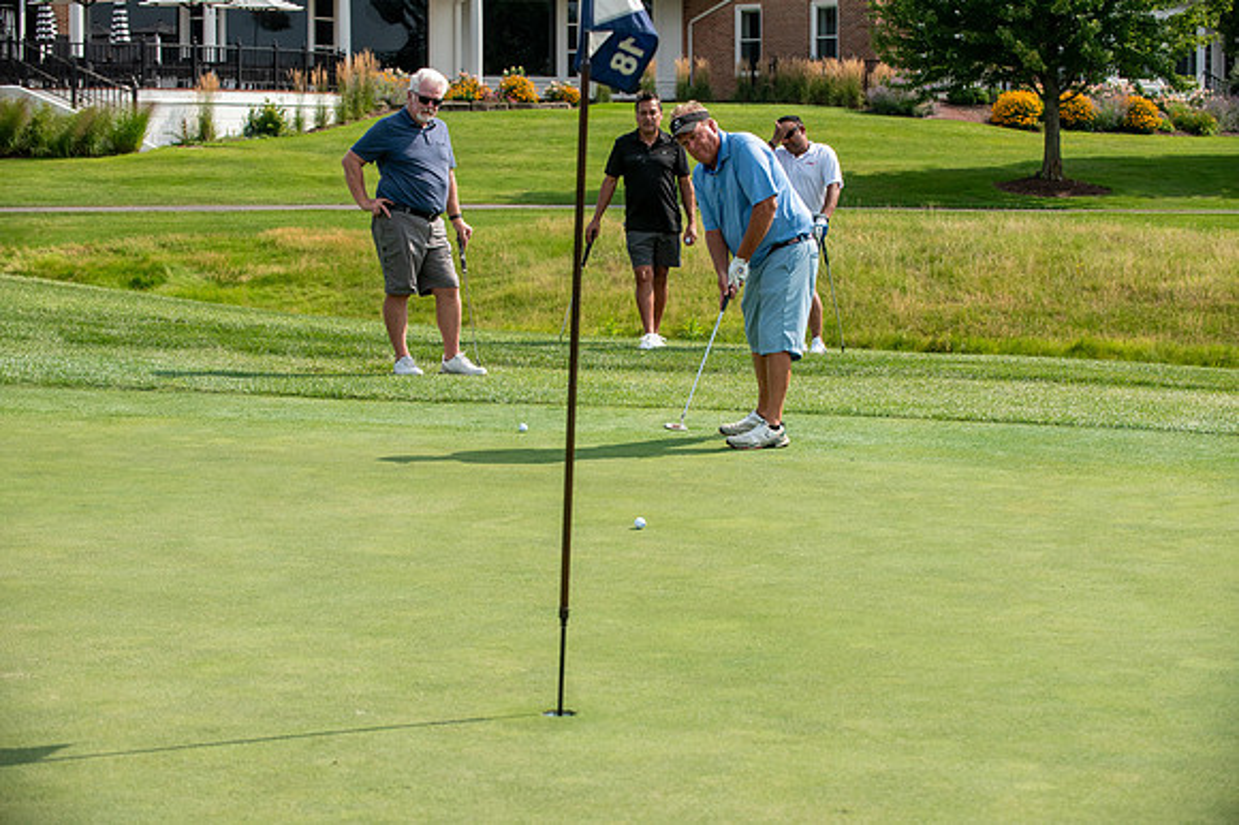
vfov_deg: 15.2
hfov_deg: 22.6
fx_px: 3099
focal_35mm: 90
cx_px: 620
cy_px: 412
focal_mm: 90
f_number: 5
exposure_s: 1/2500
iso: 250
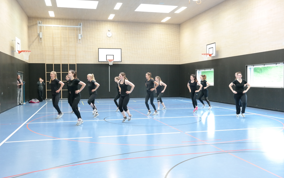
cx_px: 142
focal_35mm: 34
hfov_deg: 56.7
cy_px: 84
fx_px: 263
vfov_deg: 37.3
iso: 1600
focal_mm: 22
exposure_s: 1/40
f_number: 6.3
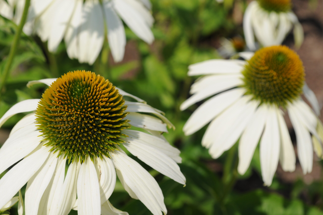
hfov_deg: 24.6
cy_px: 108
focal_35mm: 82
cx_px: 162
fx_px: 739
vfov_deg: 16.5
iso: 200
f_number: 11
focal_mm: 55
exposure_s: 1/400
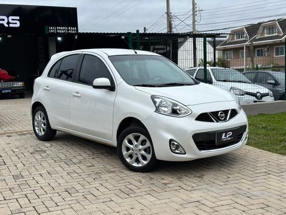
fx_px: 397
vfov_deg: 30.3
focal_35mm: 48
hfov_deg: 39.6
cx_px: 143
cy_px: 108
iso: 64
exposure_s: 1/1305
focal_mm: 6.86
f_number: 1.78
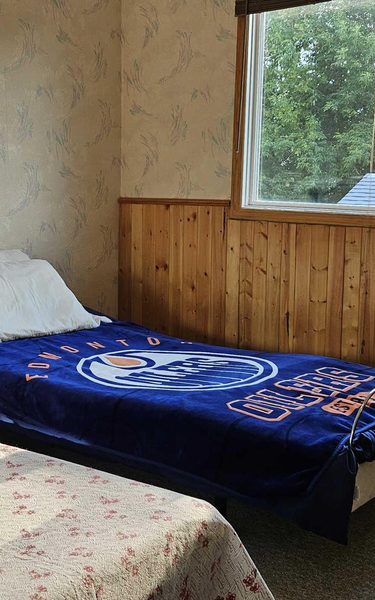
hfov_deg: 24.8
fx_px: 850
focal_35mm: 52
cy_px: 300
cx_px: 156
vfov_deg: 38.9
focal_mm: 5.4
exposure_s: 1/120
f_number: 1.8
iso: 32
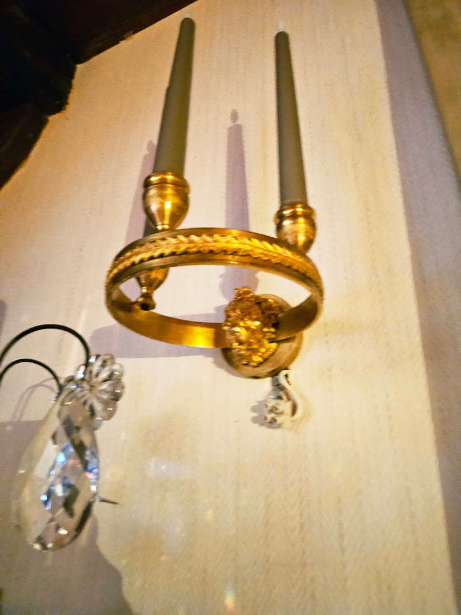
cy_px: 308
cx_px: 230
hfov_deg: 58.9
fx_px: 408
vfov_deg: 73.9
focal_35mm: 23
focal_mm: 5.4
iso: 6400
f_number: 1.8
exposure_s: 1/16.7
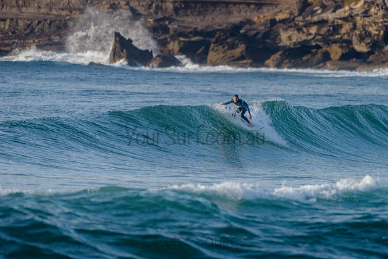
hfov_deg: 3.4
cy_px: 118
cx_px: 236
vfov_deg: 2.2
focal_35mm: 613
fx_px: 6610
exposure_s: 1/2000
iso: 400
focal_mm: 500
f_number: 5.6
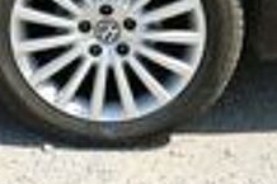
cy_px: 16
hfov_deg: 23.6
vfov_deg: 15.7
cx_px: 105
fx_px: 661
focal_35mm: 86
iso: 125
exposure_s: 1/640
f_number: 3.1
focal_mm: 14.24
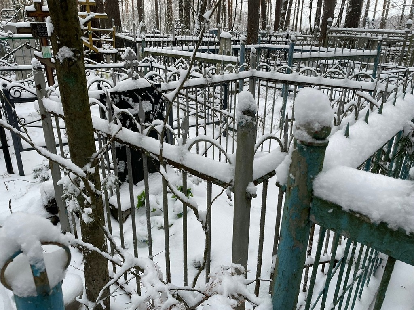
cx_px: 207
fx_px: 311
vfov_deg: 53.1
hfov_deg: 67.3
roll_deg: -1.7
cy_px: 155
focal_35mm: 26
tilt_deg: -19.4
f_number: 1.6
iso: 125
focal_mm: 4.2
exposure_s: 1/121
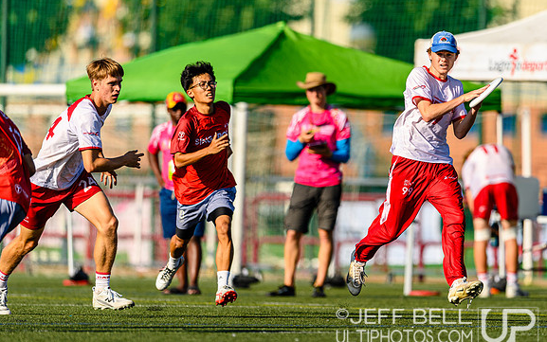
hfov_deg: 3.6
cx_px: 385
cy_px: 172
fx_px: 8604
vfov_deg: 2.3
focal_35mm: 577
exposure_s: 1/1600
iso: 100
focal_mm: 400
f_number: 3.2
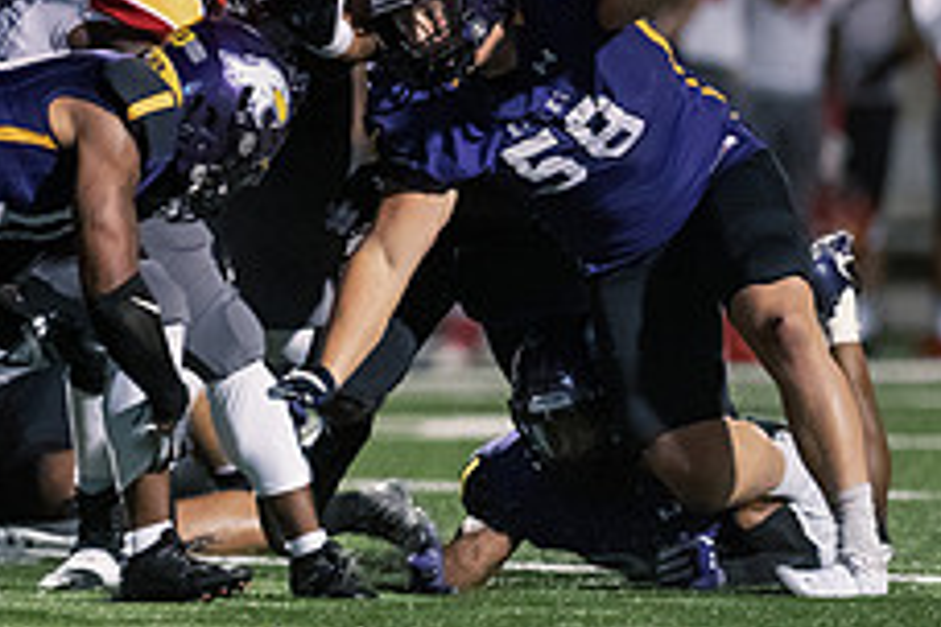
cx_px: 70
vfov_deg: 1.8
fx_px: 19942
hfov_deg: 2.7
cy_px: 159
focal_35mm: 763
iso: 6400
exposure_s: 1/640
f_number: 2.8
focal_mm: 300
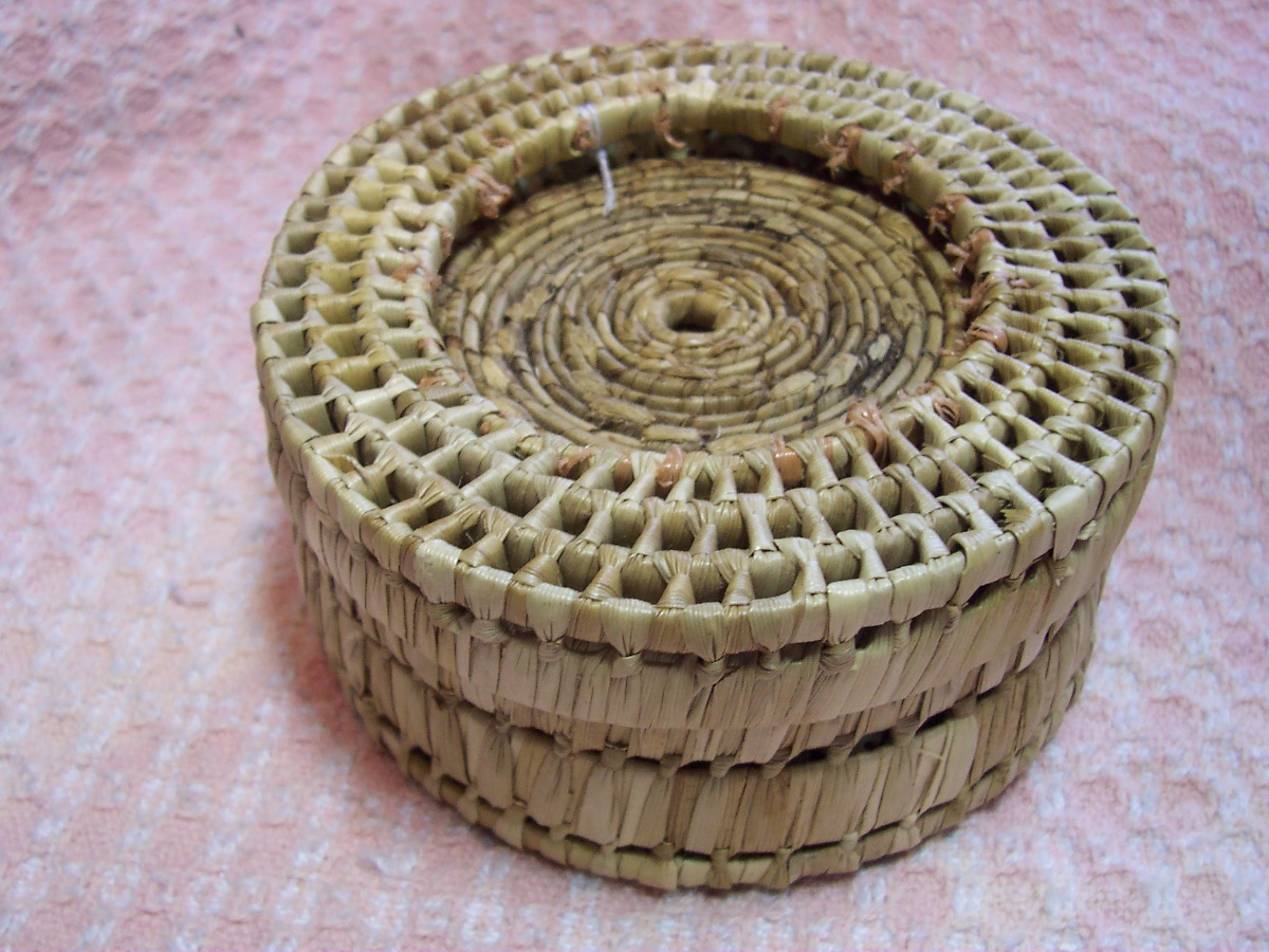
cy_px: 476
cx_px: 634
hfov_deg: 50.1
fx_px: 1356
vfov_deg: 38.7
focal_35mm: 37
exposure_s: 1/30
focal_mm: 5.6
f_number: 2.8
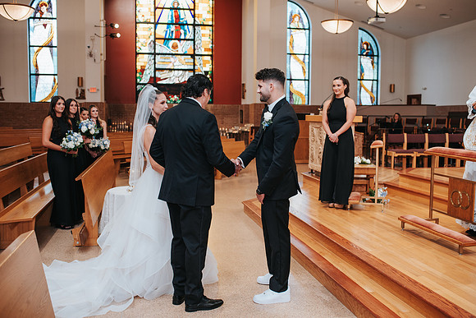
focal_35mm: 36
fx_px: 472
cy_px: 159
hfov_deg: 53.5
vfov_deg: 37.2
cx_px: 238
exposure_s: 1/125
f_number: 2.8
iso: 640
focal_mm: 35
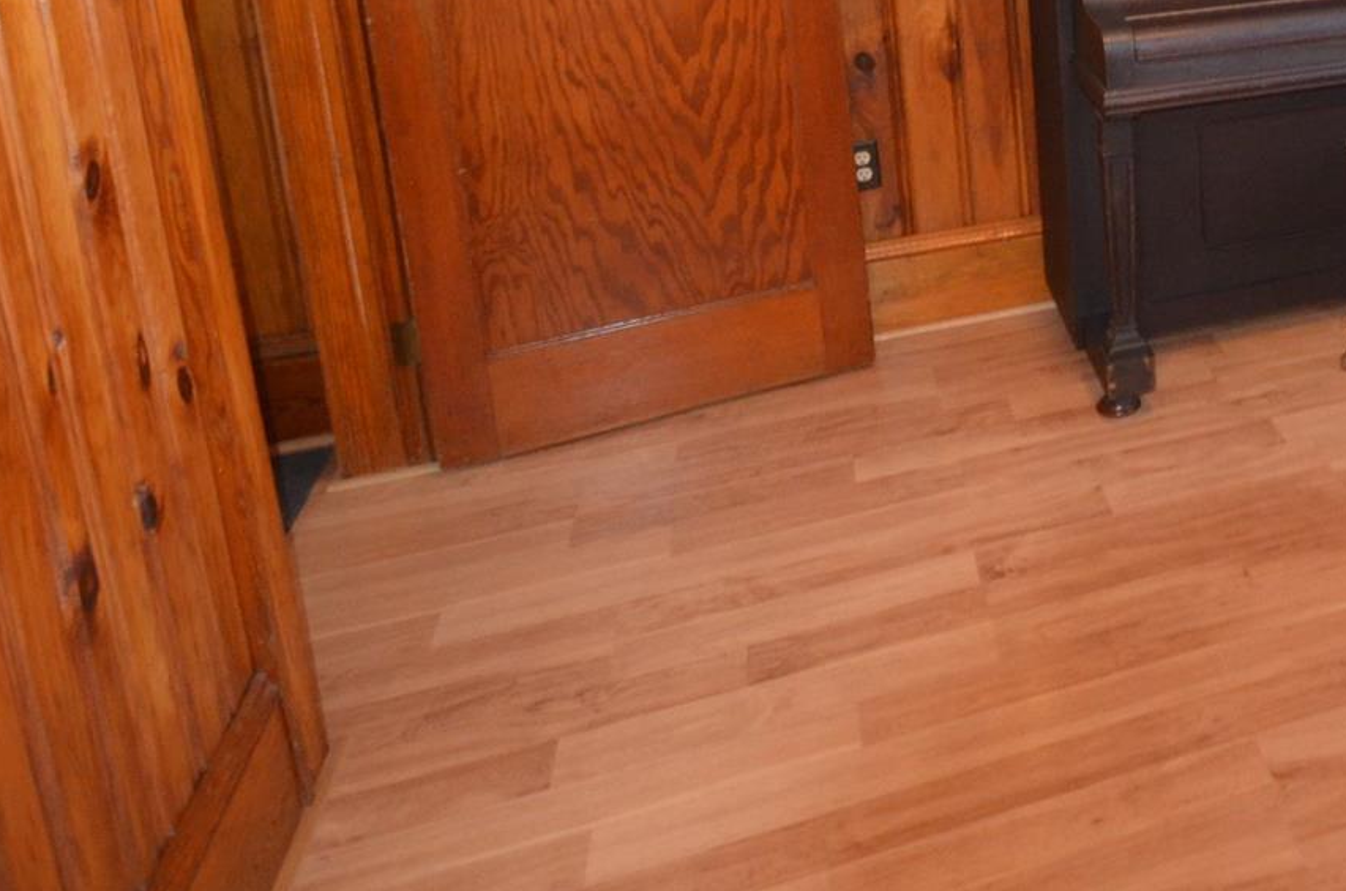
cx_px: 1305
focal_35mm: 36
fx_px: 1343
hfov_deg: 45.9
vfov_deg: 32.5
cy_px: -79
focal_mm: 10
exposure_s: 1/60
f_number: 3.5
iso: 1600
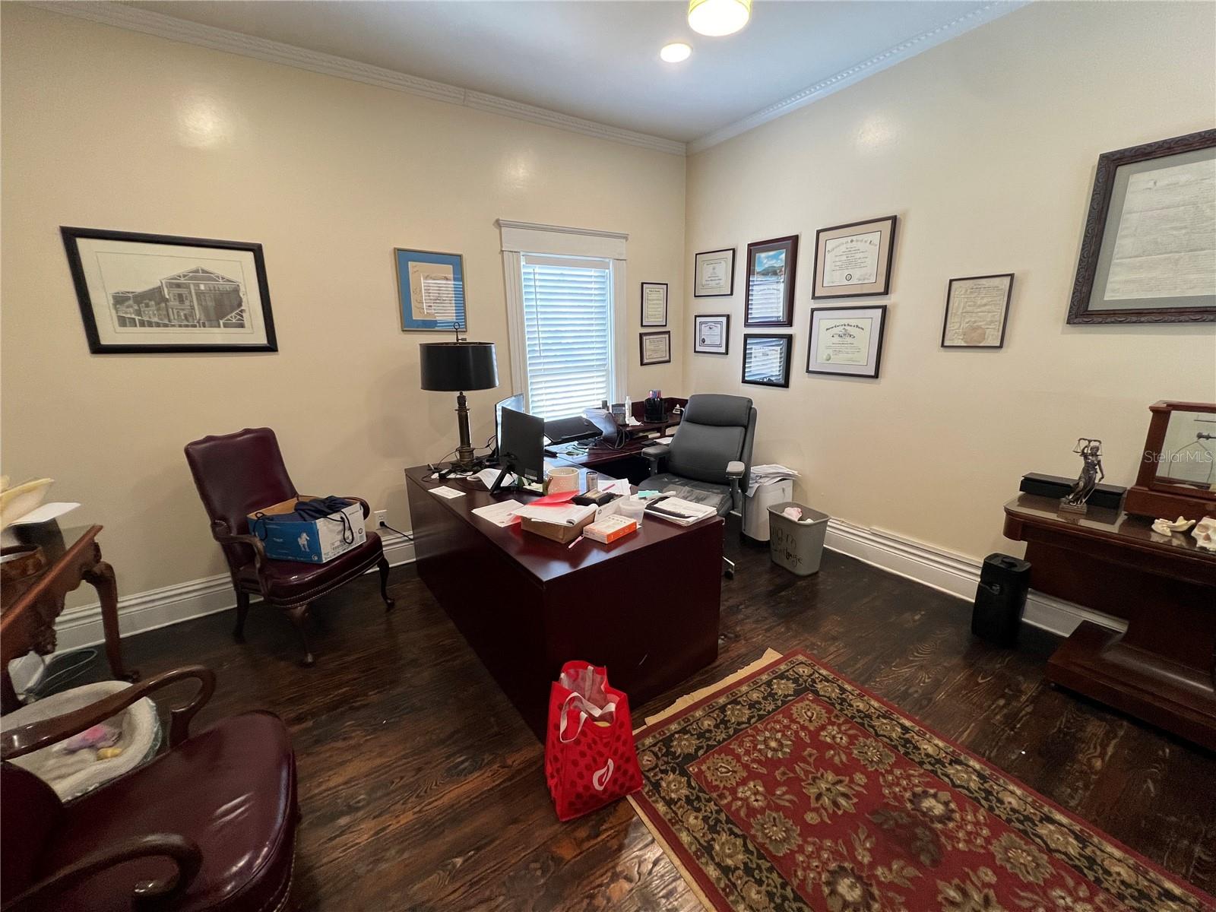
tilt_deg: -14.1
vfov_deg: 89.9
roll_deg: +1.6
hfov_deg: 106.2
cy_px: 456
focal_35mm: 13
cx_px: 608
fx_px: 457
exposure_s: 1/120
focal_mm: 1.57
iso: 250
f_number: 1.8
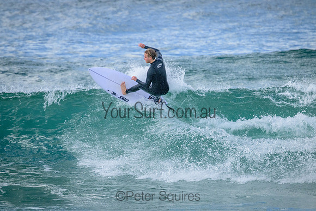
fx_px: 7024
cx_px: 158
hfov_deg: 2.6
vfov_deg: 1.7
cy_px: 106
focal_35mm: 800
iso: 4000
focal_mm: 800
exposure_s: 1/1250
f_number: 11
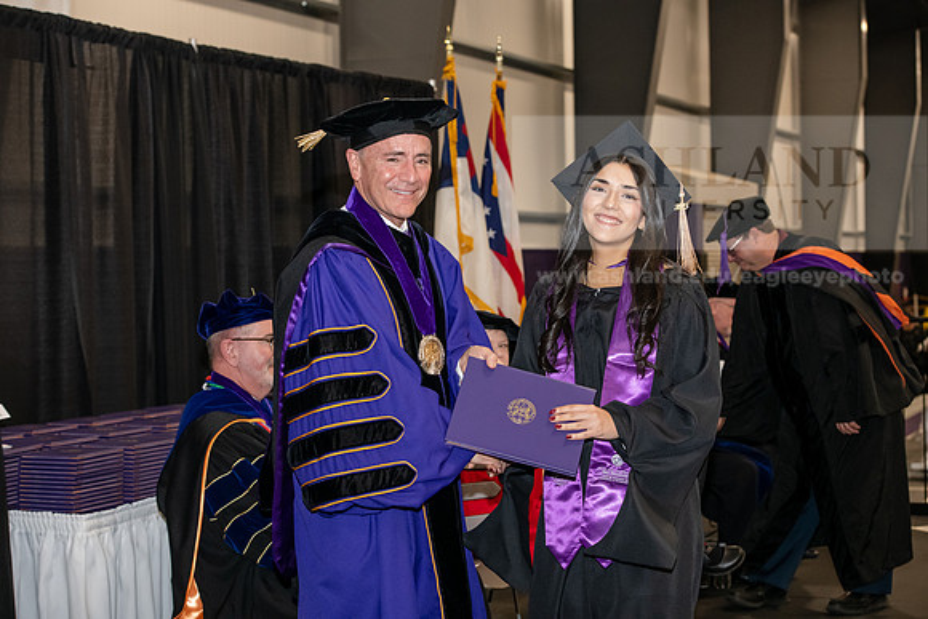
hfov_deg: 28.8
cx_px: 464
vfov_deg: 19.5
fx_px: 1805
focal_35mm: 70
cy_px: 310
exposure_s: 1/200
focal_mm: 70
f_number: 5.6
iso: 2500
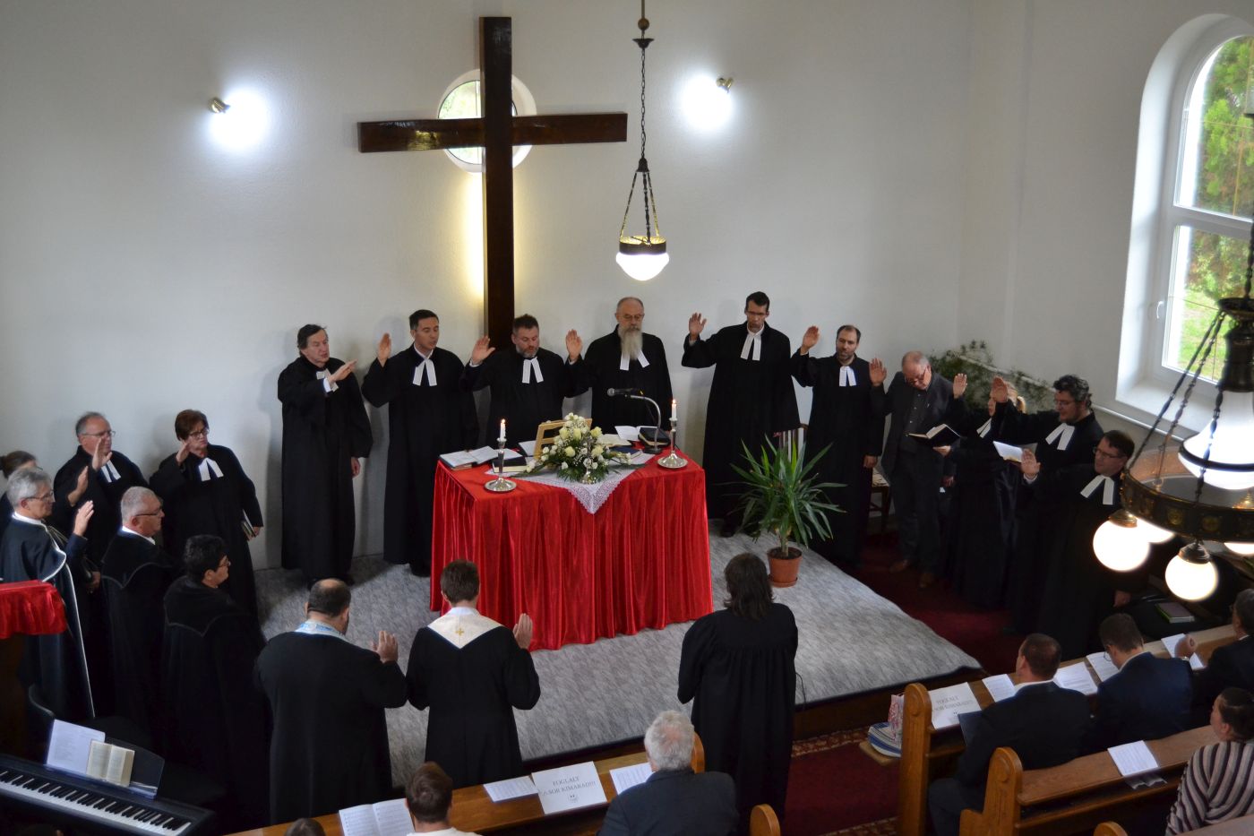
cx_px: 627
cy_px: 418
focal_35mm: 45
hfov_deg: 43.6
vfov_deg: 29.9
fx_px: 1567
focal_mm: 30
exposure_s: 1/250
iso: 1600
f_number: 4.2
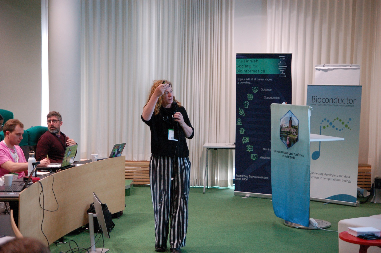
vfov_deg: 18.2
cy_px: 126
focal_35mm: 75
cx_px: 190
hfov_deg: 27.0
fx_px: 793
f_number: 3.5
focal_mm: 50
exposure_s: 1/125
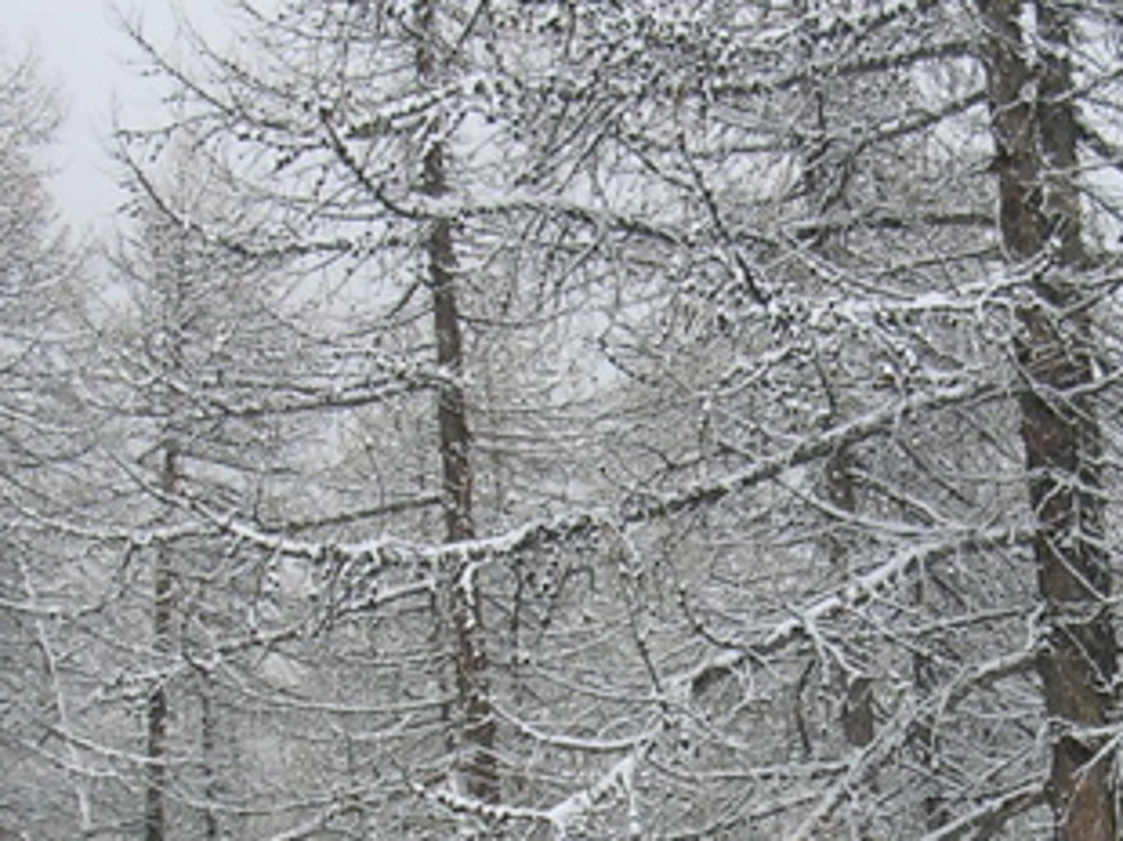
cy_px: 950
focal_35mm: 103
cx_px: 862
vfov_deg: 14.0
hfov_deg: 18.9
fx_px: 3339
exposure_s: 1/1400
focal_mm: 5.8
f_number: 2.8
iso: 50
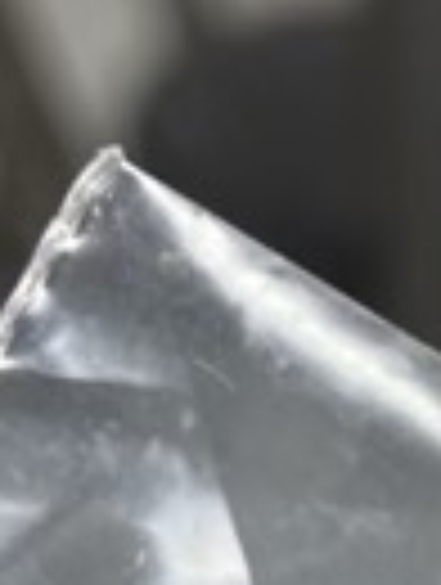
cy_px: 1292
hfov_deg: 6.6
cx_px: 842
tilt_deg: -41.3
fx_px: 3725
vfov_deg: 8.4
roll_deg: -1.1
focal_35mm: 220
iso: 40
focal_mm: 3.99
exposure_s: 1/107
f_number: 1.8
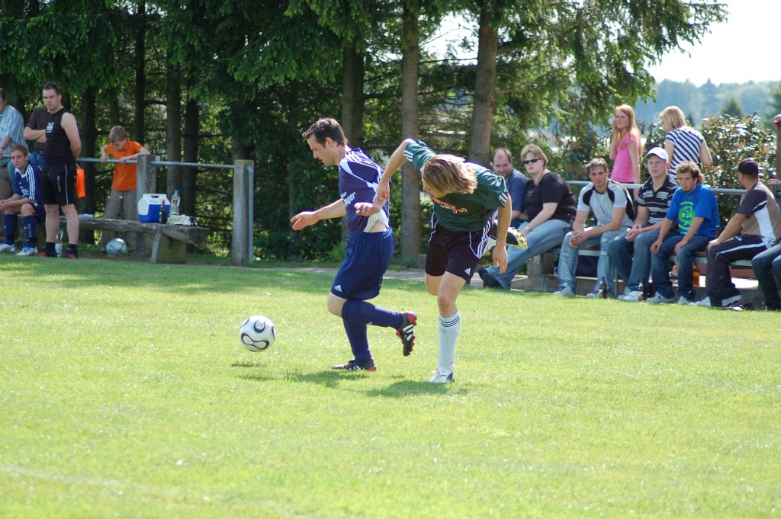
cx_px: 390
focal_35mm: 202
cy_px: 260
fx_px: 4389
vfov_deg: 6.8
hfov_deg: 10.2
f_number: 4.5
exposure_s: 1/800
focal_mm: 135
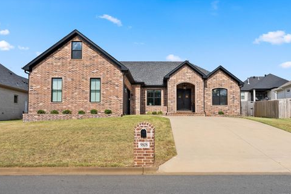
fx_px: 202
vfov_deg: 51.2
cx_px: 143
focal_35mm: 25
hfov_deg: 71.5
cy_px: 95
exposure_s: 1/50
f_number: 8
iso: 100
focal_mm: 24
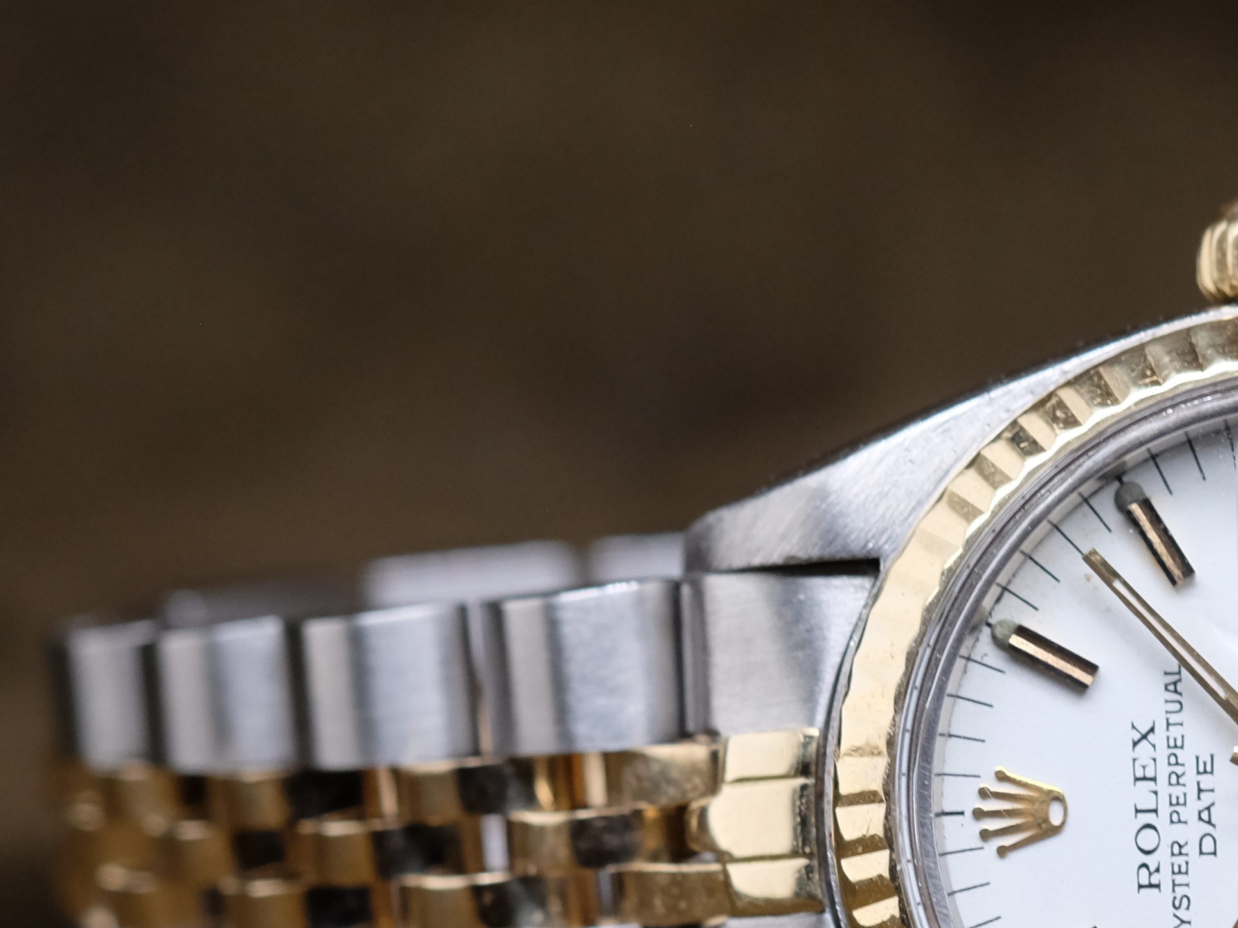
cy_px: 582
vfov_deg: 6.8
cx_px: 1338
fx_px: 7867
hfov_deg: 8.9
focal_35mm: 220
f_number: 5.6
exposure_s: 1/56
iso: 800
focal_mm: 60
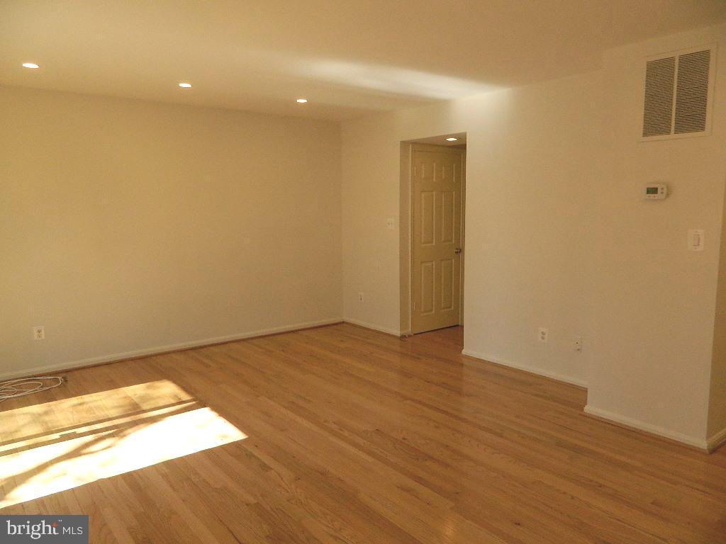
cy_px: 272
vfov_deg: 54.9
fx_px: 524
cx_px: 363
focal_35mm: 25
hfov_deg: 69.4
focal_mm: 4.5
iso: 280
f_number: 3.1
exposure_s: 1/250
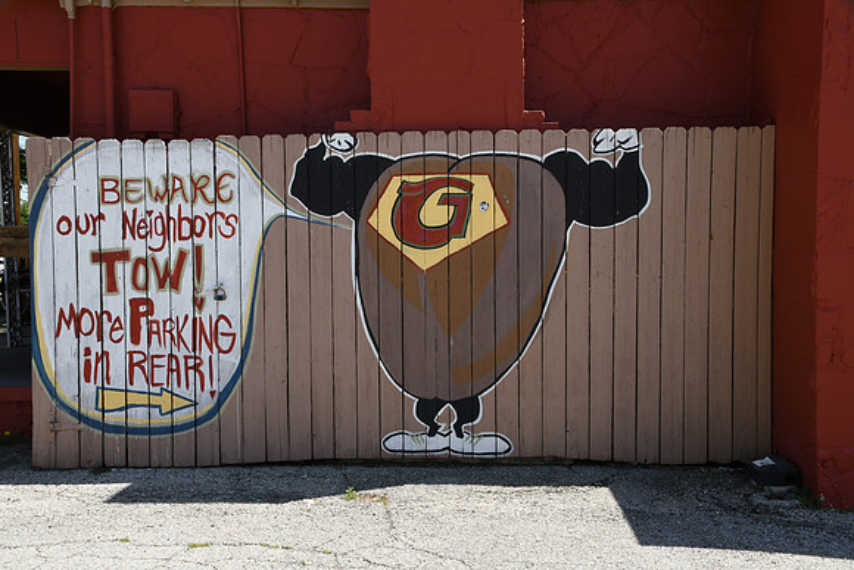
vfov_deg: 31.9
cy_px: 285
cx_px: 427
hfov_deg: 46.4
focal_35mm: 42
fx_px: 997
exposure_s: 1/100
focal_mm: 28
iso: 320
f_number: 22
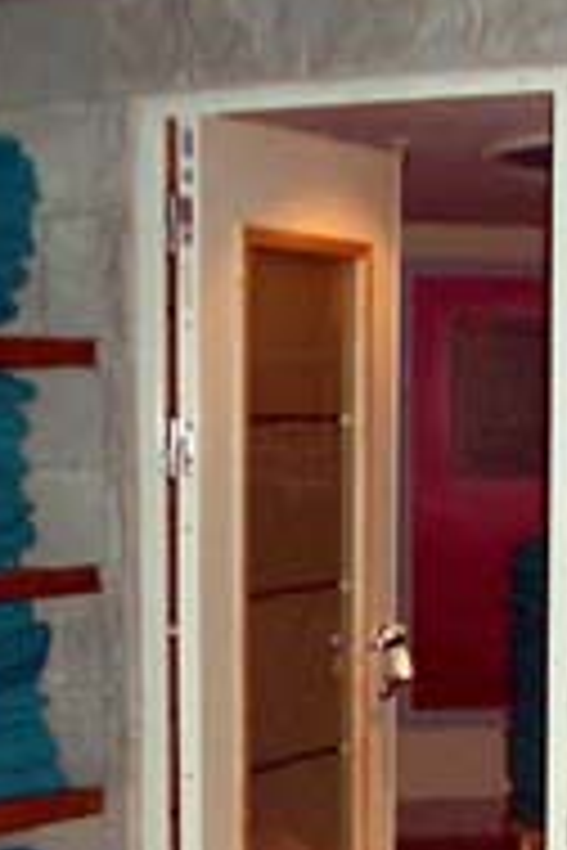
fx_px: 2504
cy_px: 875
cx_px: 567
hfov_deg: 12.8
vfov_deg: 18.7
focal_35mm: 106
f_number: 2.6
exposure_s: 1/60
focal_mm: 5.8
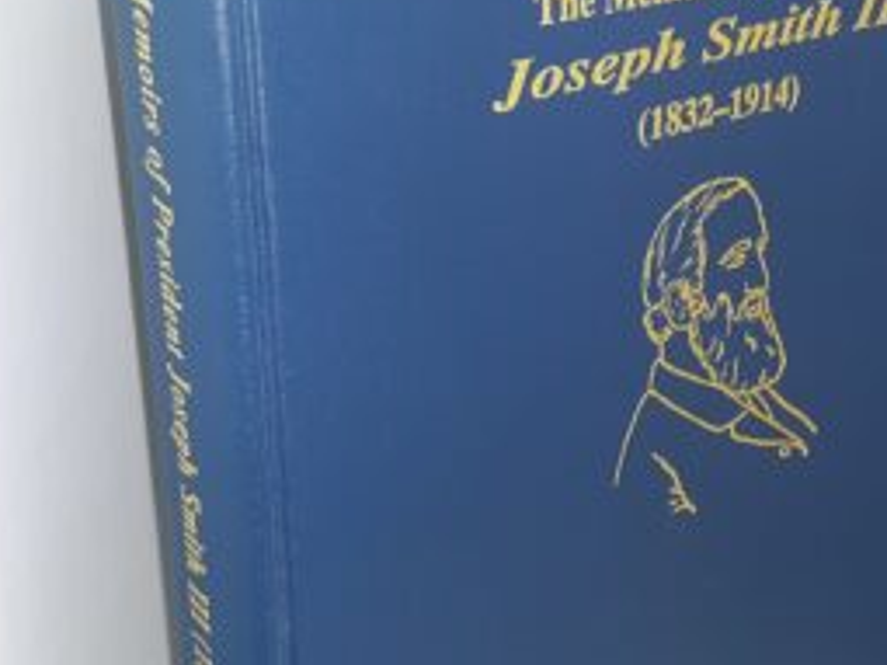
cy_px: 397
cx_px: 605
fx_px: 1690
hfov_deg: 29.2
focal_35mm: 66
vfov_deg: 22.2
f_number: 1.7
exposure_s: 1/40
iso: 64
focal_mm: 3.7
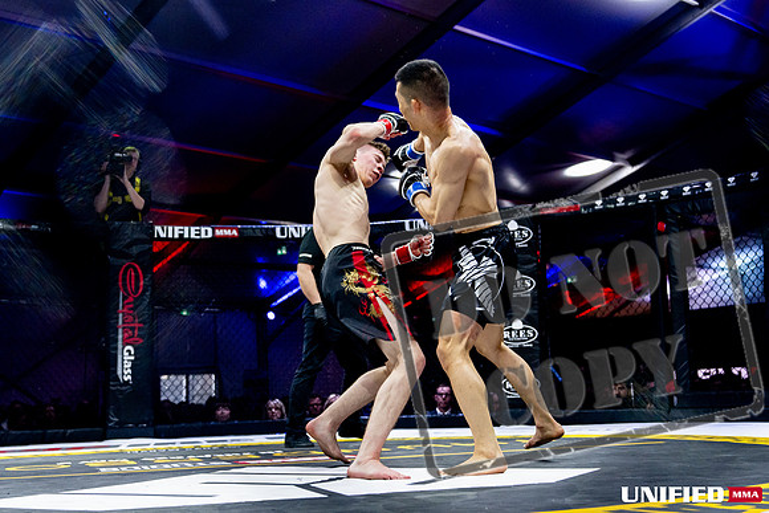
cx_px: 396
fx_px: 971
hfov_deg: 43.2
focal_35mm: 45
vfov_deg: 29.6
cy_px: 270
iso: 3200
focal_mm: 37
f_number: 2.8
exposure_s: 1/1250
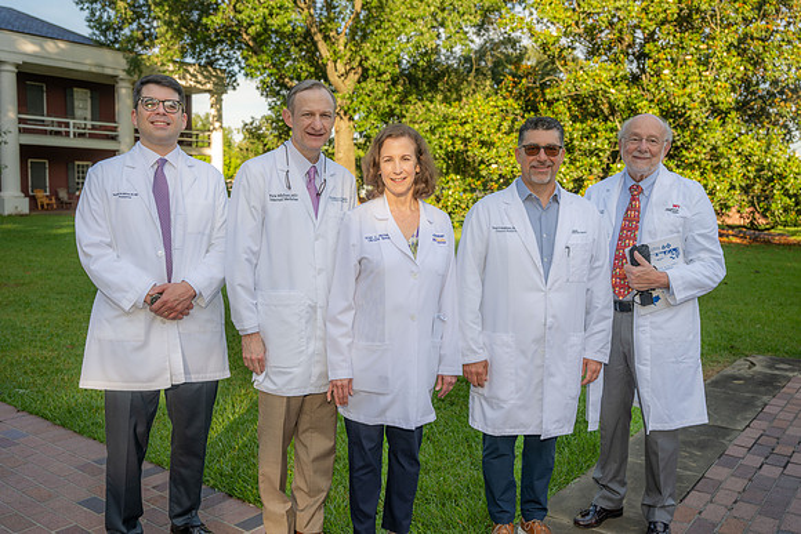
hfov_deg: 58.0
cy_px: 267
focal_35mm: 32
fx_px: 723
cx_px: 400
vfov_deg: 40.6
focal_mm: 32.5
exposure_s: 1/160
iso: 64
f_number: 5
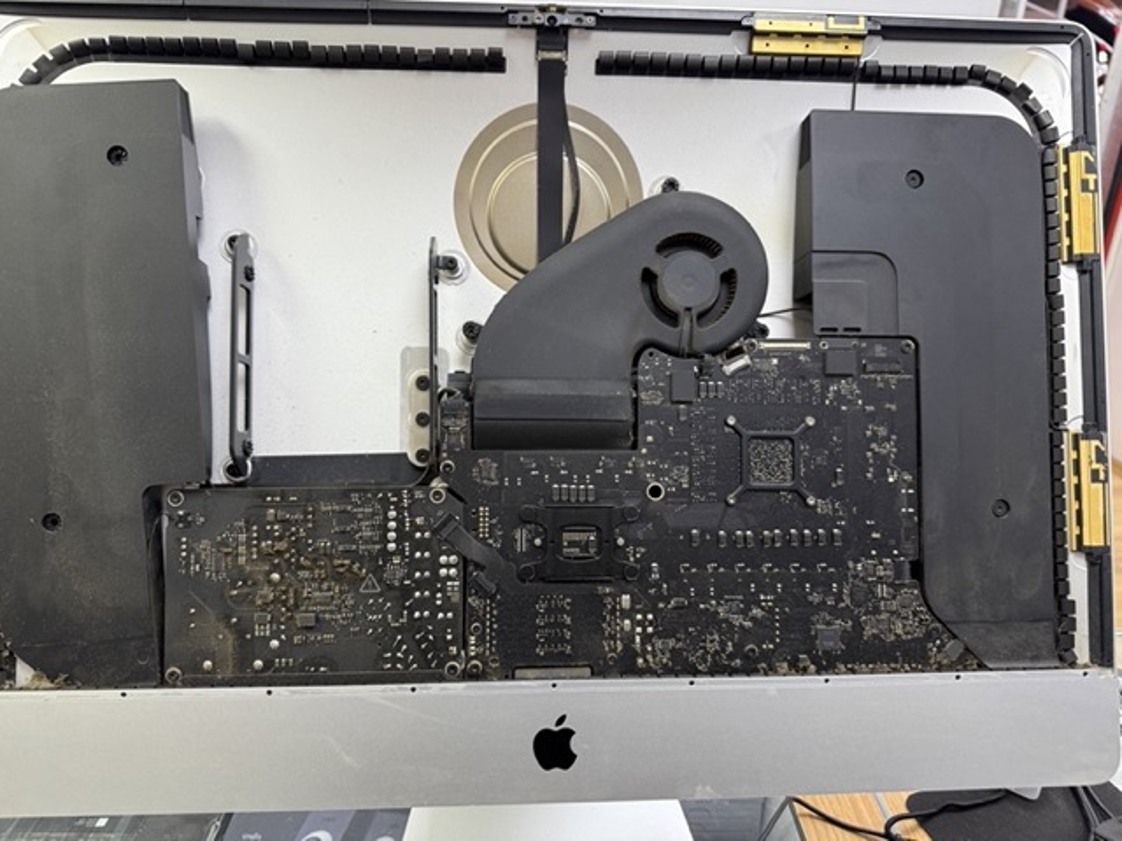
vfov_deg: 56.8
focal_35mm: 24
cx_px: 561
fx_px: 778
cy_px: 420
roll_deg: -1.4
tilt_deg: -22.0
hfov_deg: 71.6
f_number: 1.78
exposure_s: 1/100
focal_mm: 6.76
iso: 160
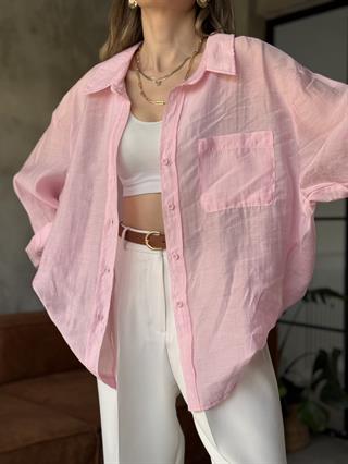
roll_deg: -0.6
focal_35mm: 48
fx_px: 643
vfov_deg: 39.6
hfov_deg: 30.3
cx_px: 174
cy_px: 232
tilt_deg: -0.2
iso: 80
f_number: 1.78
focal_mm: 6.76
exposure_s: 1/121
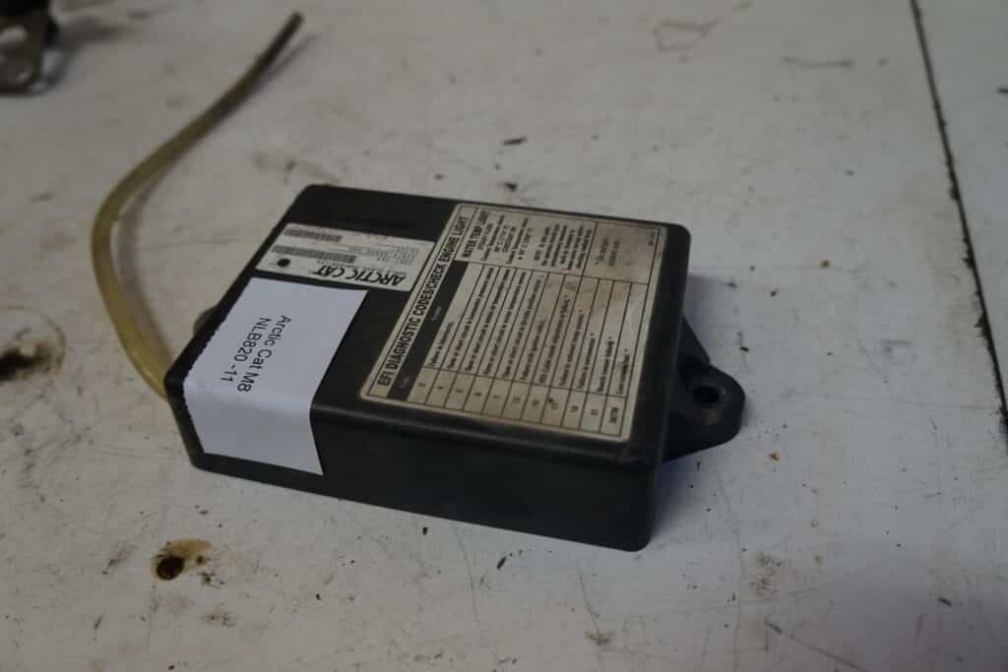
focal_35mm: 30
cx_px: 504
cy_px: 336
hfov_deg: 61.9
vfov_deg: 43.6
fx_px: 840
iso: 500
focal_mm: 20
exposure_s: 1/60
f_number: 4
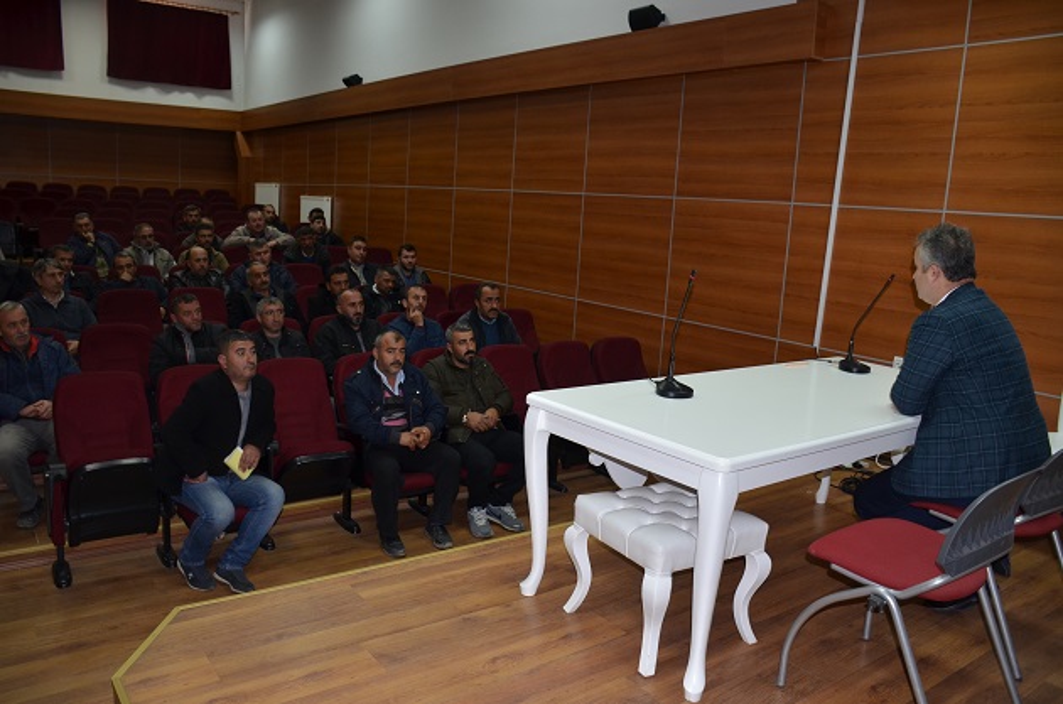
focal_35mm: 27
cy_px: 352
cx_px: 532
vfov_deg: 47.7
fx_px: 795
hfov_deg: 67.5
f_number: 4
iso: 400
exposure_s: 1/60
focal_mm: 18
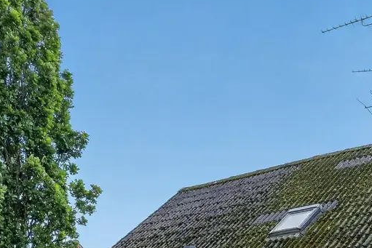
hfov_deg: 30.5
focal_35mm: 62
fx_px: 641
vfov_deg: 19.8
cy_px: 339
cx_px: 357
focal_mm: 22
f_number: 8
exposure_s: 1/1000
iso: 400
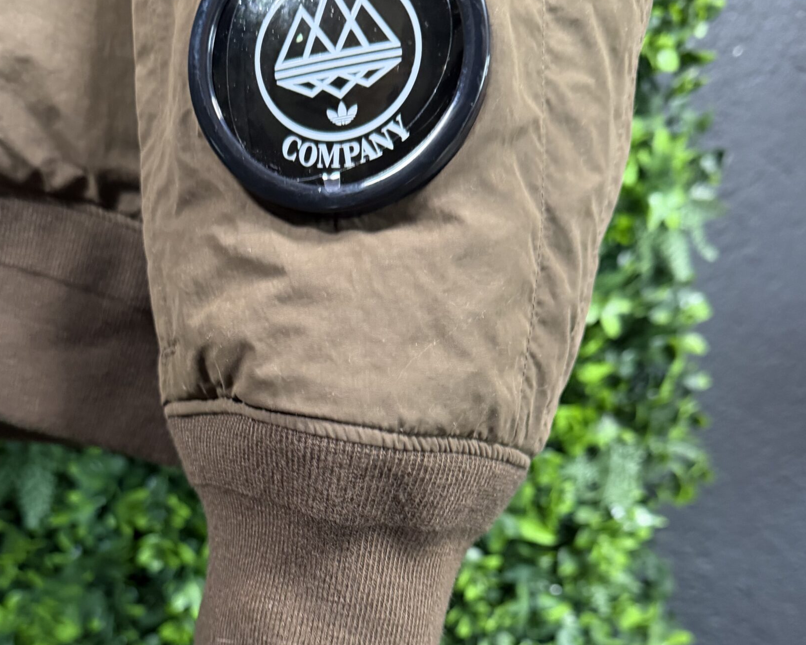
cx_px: 344
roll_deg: -1.4
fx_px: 883
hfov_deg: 48.9
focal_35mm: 37
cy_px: 502
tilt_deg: -11.6
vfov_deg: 38.8
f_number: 1.78
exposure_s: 1/42
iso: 800
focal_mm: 6.76
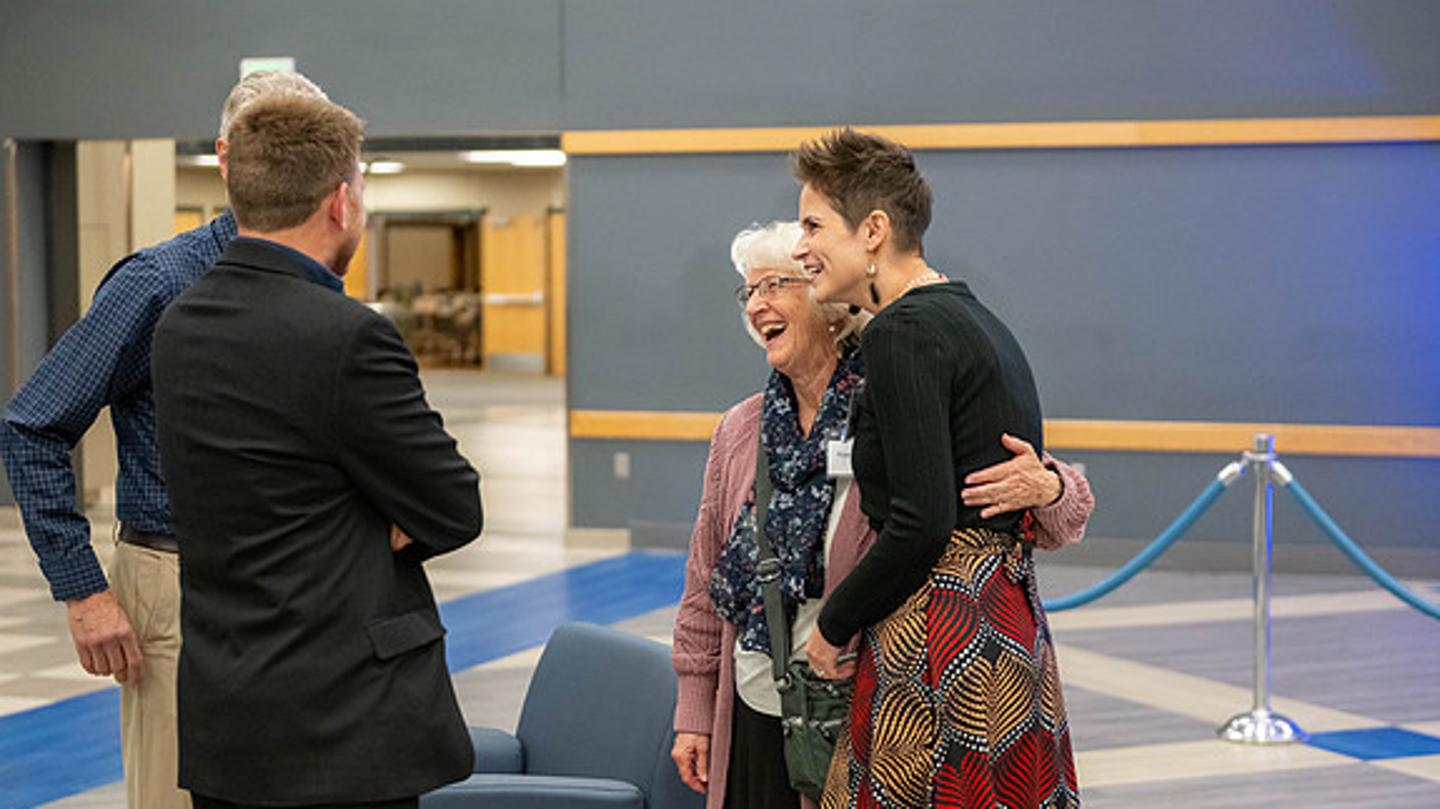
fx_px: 2825
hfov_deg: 28.6
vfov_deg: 16.3
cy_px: 480
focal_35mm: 74
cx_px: 716
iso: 2000
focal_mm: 70
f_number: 2.8
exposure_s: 1/250
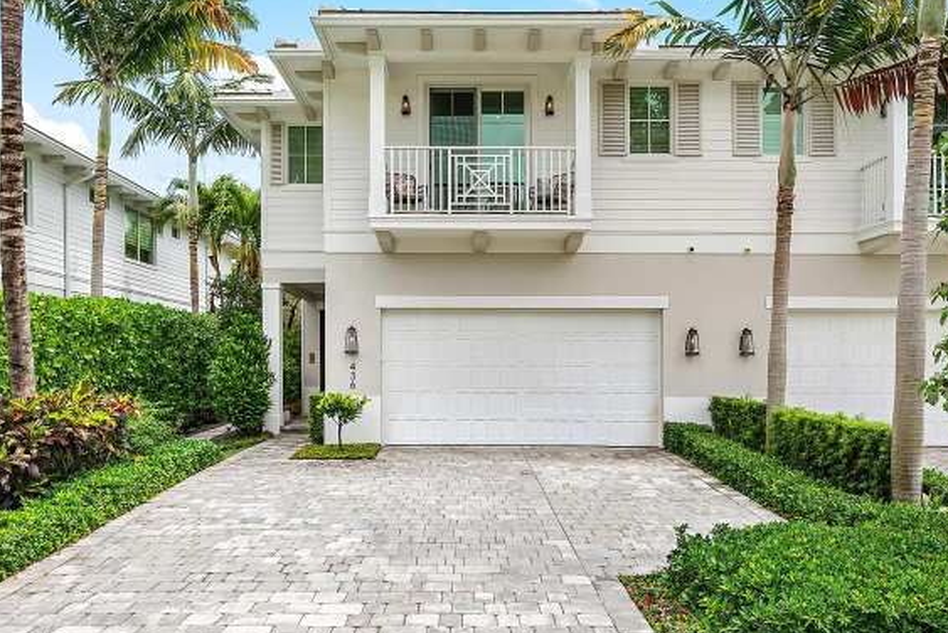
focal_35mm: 27
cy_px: 283
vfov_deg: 47.9
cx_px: 456
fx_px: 711
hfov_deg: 67.3
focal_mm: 19
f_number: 8
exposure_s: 1/160
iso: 160
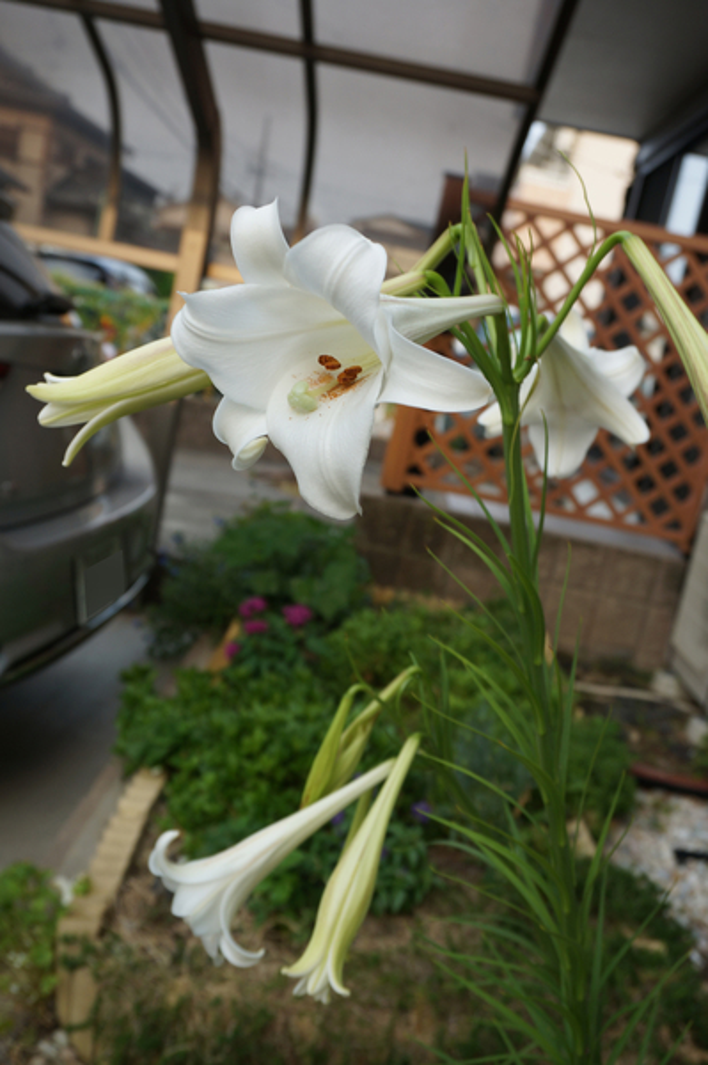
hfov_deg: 36.8
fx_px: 1064
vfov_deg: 53.2
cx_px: 354
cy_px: 532
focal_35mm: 36
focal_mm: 24
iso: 100
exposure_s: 1/80
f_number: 5.6
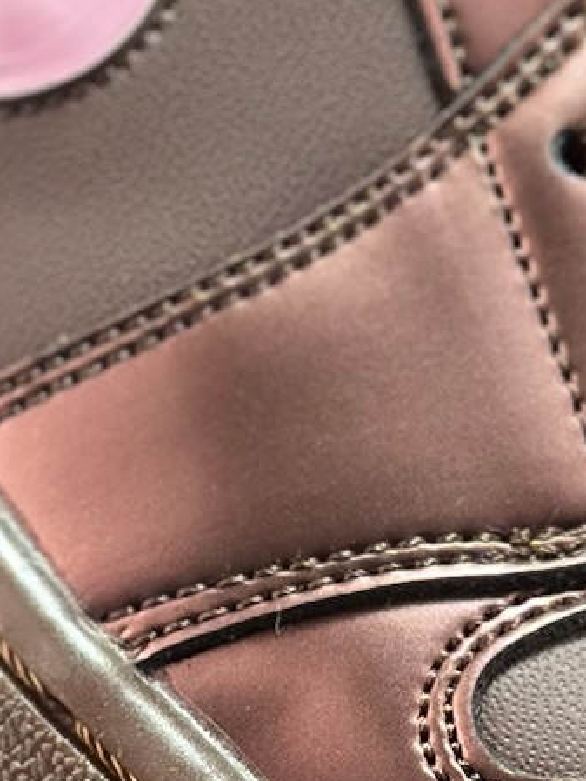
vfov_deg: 9.0
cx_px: 412
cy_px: 289
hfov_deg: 6.8
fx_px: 4941
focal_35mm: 219
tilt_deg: -54.1
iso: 80
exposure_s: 1/330
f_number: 1.78
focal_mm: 6.86
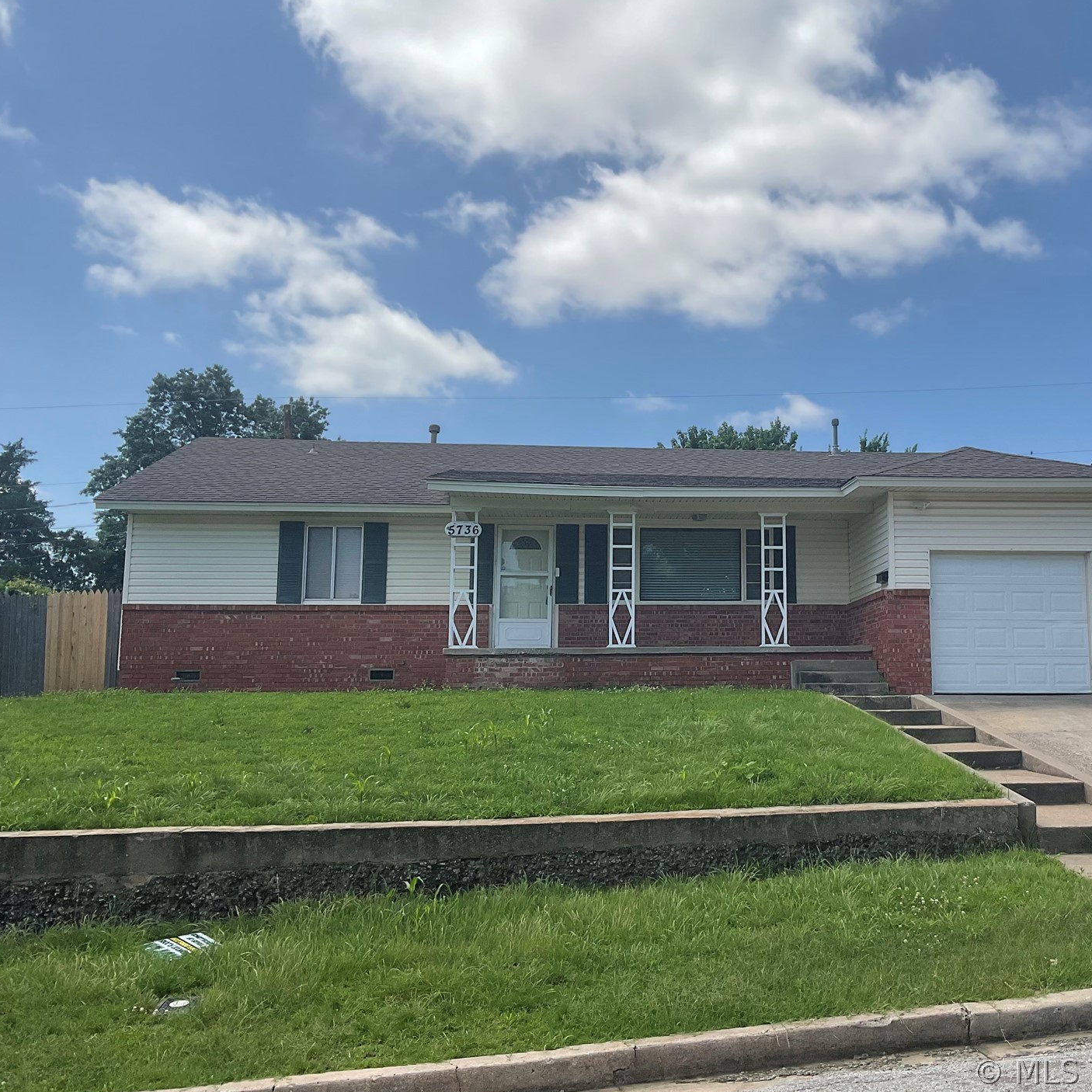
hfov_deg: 46.5
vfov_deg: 47.2
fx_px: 1249
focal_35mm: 35
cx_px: 730
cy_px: 538
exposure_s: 1/2667
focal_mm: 3
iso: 16
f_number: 1.8
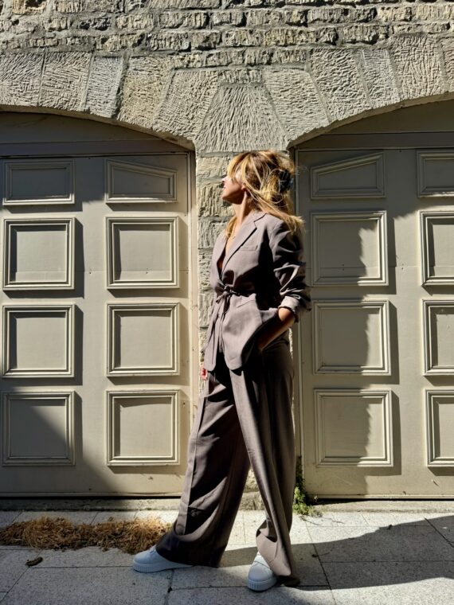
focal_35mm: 24
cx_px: 227
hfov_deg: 56.8
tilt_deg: +2.4
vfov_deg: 71.6
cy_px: 302
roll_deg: -0.1
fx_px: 420
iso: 80
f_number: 1.78
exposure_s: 1/2611
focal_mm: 6.76
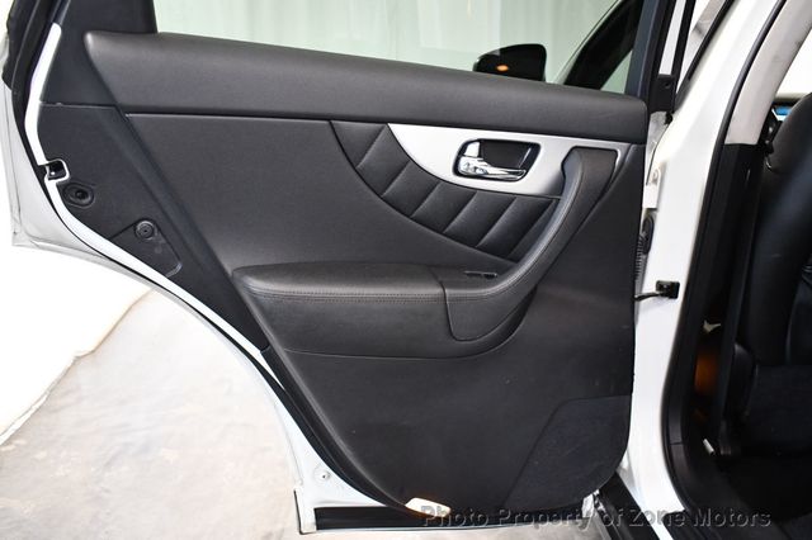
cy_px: 270
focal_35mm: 33
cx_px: 406
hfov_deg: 57.2
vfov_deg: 39.9
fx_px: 744
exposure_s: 1/80
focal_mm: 22
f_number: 3.8
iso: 3200
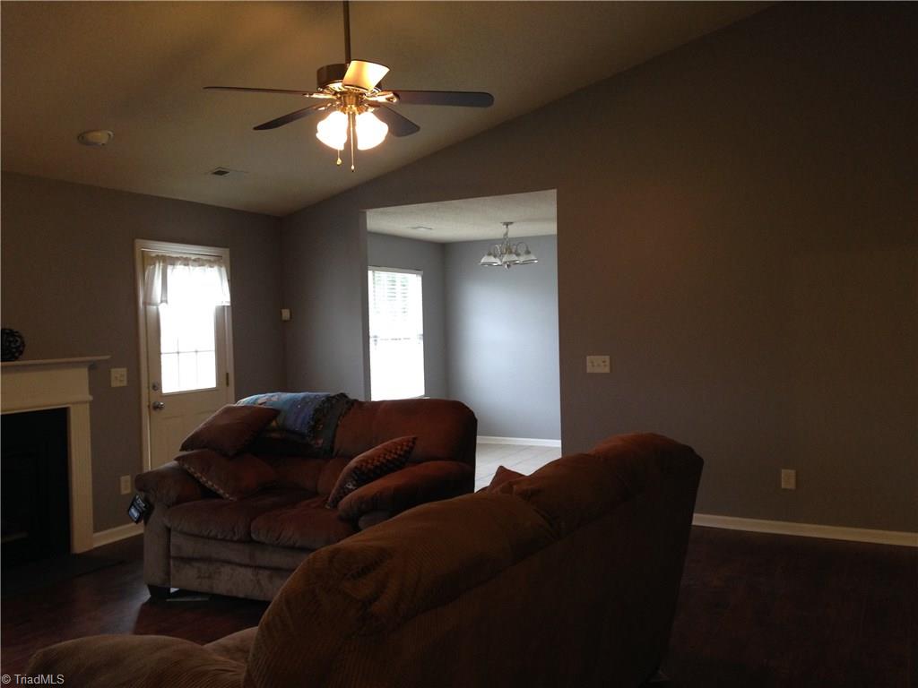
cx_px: 459
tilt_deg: -1.5
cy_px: 344
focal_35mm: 33
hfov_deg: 55.4
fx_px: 875
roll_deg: +1.2
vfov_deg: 42.9
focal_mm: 4.12
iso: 125
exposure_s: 1/20
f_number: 2.4
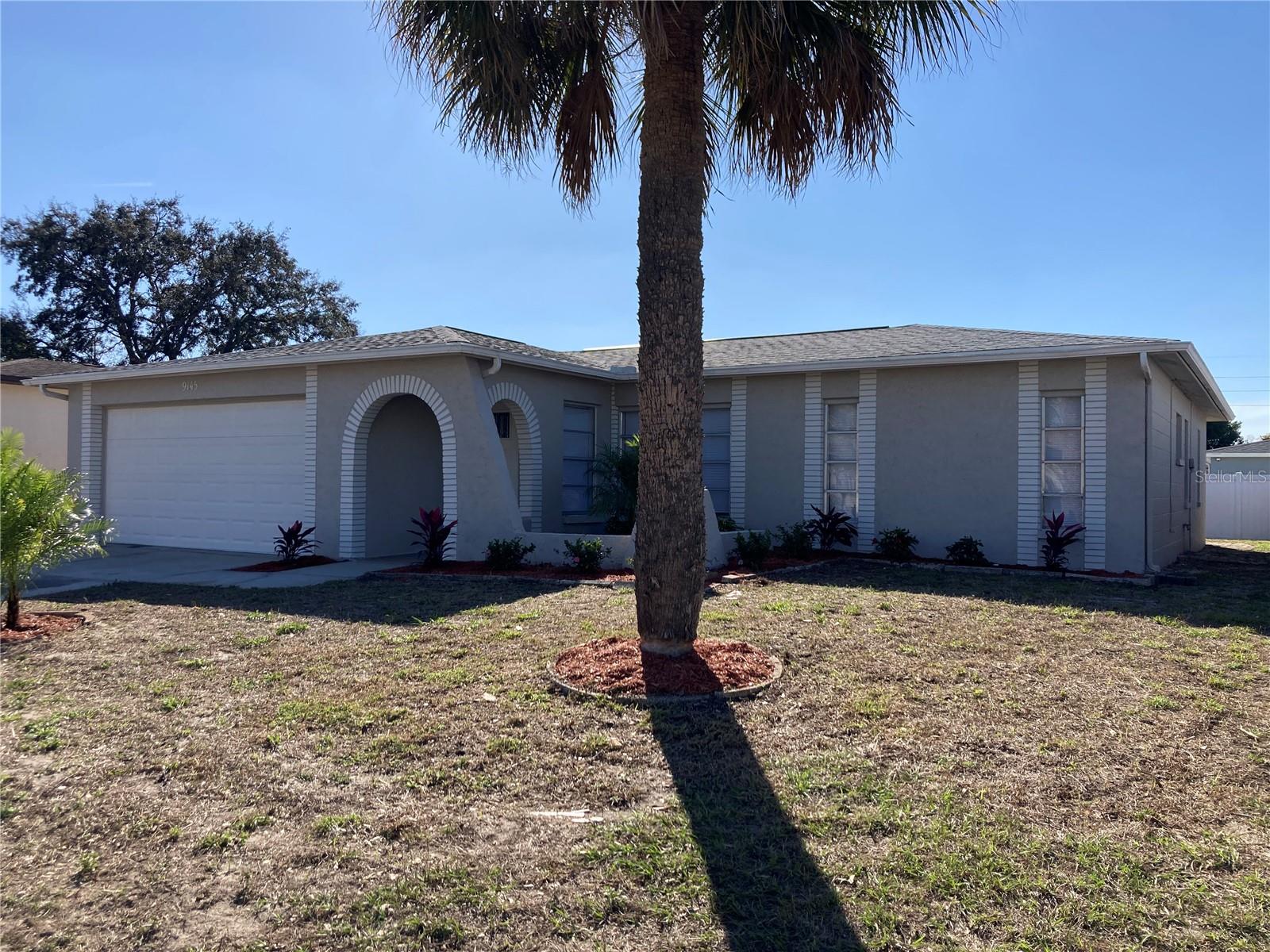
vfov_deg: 49.7
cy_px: 476
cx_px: 635
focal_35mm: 28
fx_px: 1027
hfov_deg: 63.4
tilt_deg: +1.5
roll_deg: -0.8
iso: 20
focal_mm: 3.99
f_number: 1.8
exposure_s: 1/2315
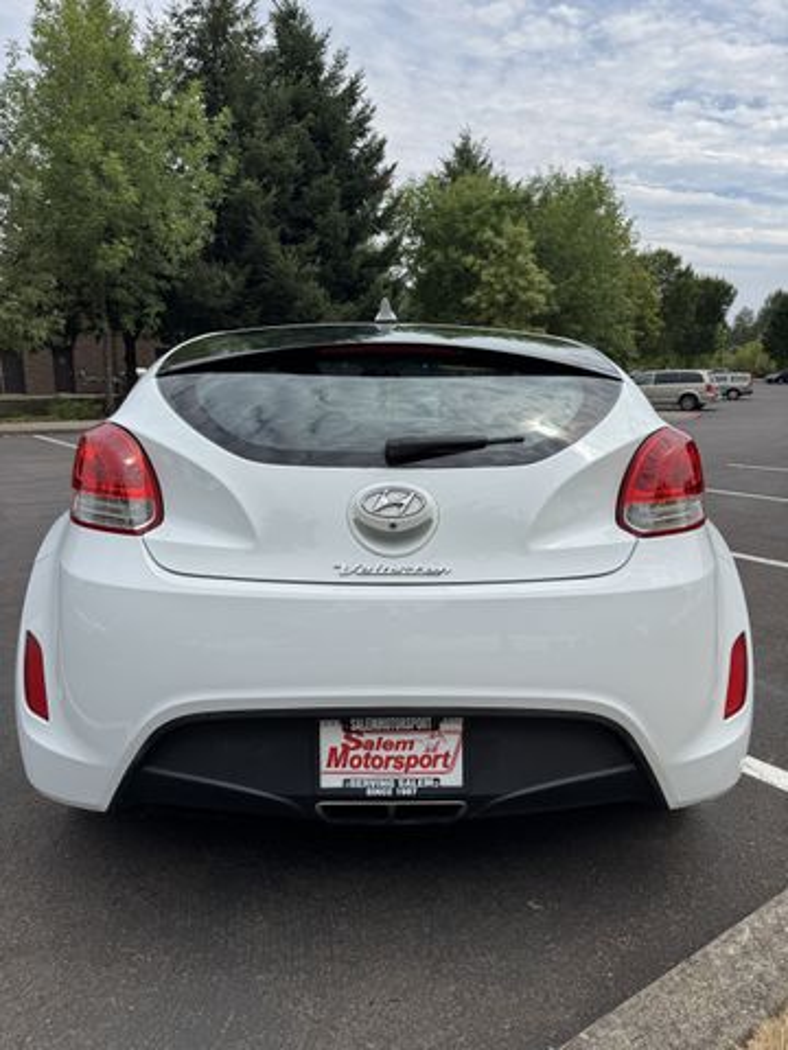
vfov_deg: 71.6
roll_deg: +0.7
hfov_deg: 56.8
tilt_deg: -12.8
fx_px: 728
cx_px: 394
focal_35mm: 24
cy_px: 525
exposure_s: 1/6410
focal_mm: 6.76
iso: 80
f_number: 1.78
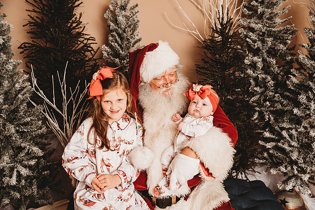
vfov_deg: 38.9
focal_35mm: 34
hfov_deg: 55.8
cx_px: 158
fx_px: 298
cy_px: 105
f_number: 4
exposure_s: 1/160
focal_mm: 34
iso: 100
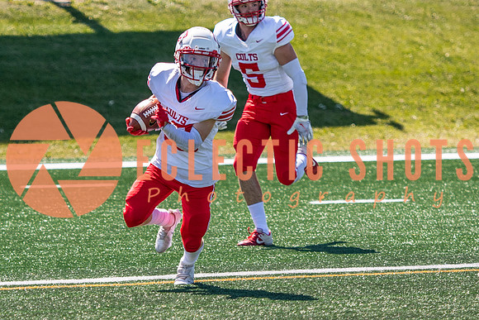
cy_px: 115
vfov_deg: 3.6
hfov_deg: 5.4
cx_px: 180
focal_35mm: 382
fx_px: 5082
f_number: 2.8
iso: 160
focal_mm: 122
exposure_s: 1/1600
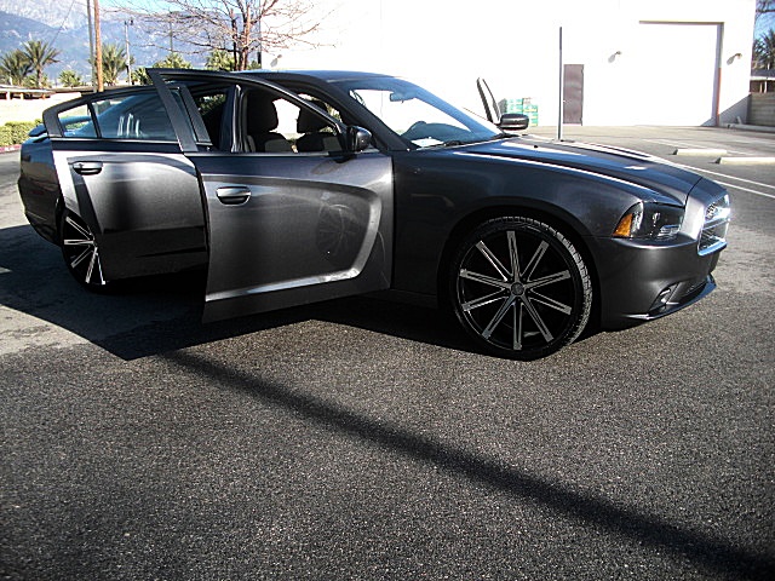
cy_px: 290
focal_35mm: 36
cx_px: 388
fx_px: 806
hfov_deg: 51.4
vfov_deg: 39.7
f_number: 2.8
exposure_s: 1/320
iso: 50
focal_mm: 6.3
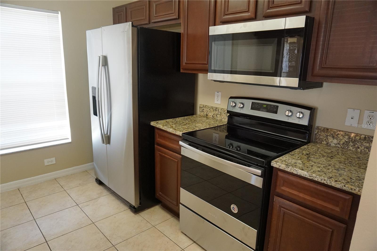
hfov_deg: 73.8
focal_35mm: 24
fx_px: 251
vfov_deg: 53.1
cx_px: 188
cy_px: 126
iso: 1250
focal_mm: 16
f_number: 4
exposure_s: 1/160
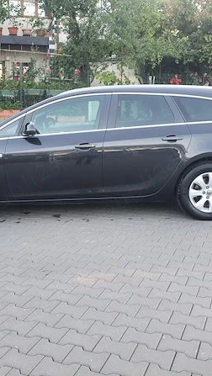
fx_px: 379
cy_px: 188
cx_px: 94
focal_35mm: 38
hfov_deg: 31.2
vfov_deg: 52.8
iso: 200
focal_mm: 4.32
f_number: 2.4
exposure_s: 1/100
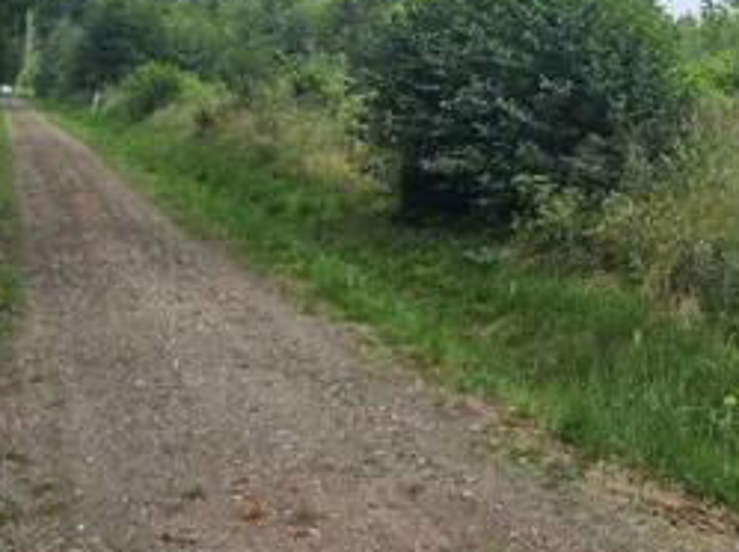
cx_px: 439
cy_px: -9
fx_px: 1578
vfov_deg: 19.3
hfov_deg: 26.3
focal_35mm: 74
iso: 25
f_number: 1.8
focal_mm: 5.4
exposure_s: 1/662
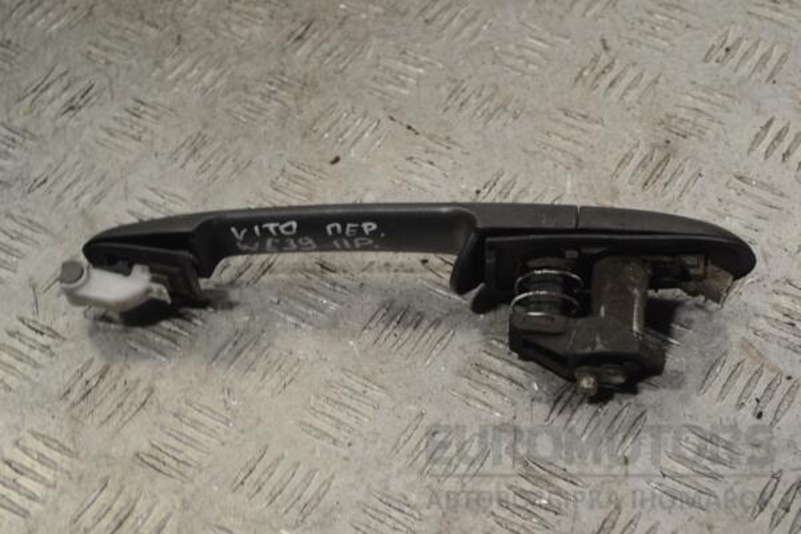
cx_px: 400
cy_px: 267
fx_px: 1835
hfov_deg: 24.6
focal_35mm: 82
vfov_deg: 16.6
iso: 160
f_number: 5.6
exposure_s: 1/30
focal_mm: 55
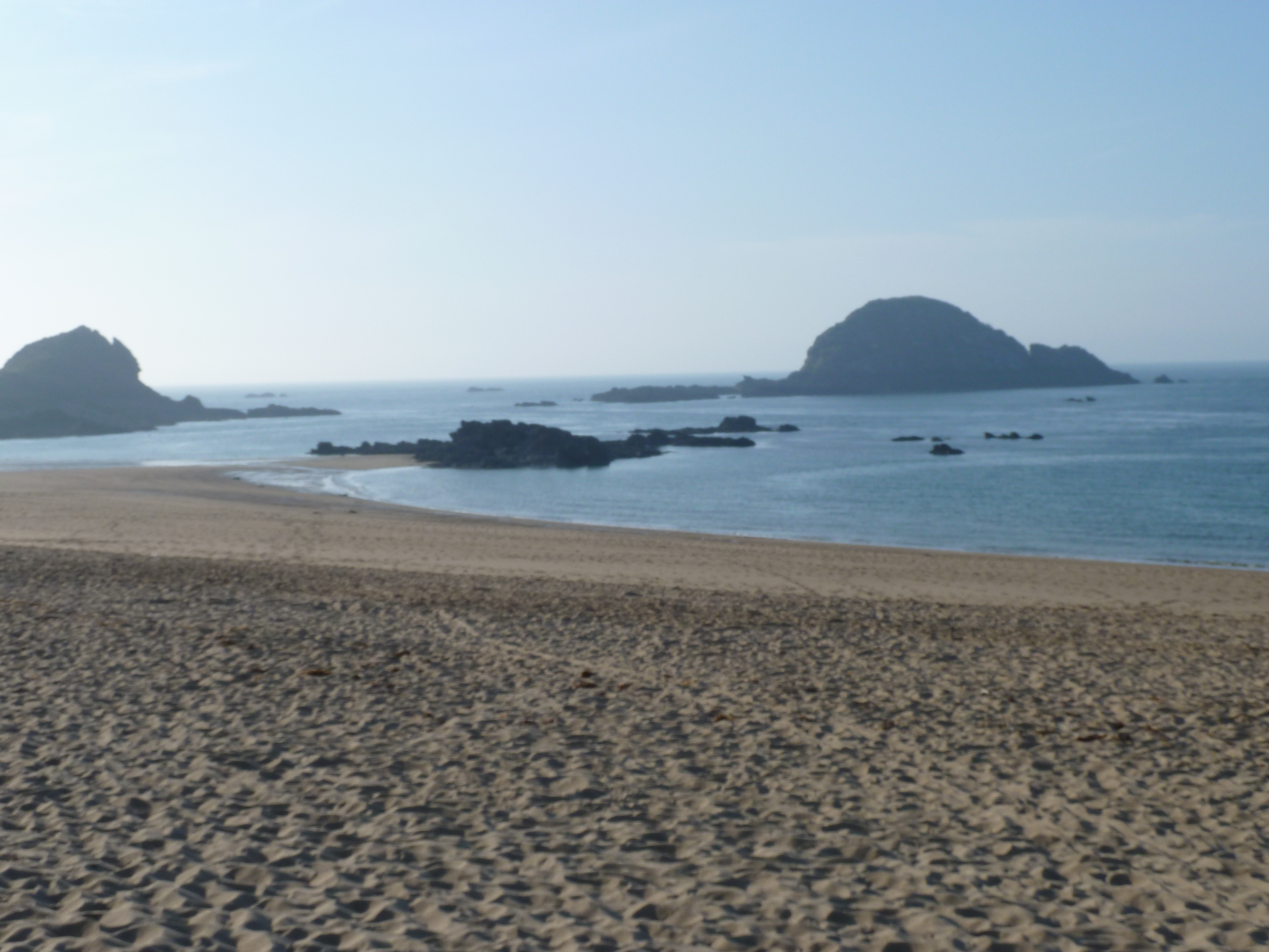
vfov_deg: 28.0
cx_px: 634
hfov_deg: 36.8
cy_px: 476
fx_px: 1906
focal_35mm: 52
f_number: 5.6
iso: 80
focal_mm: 8.5
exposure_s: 1/500
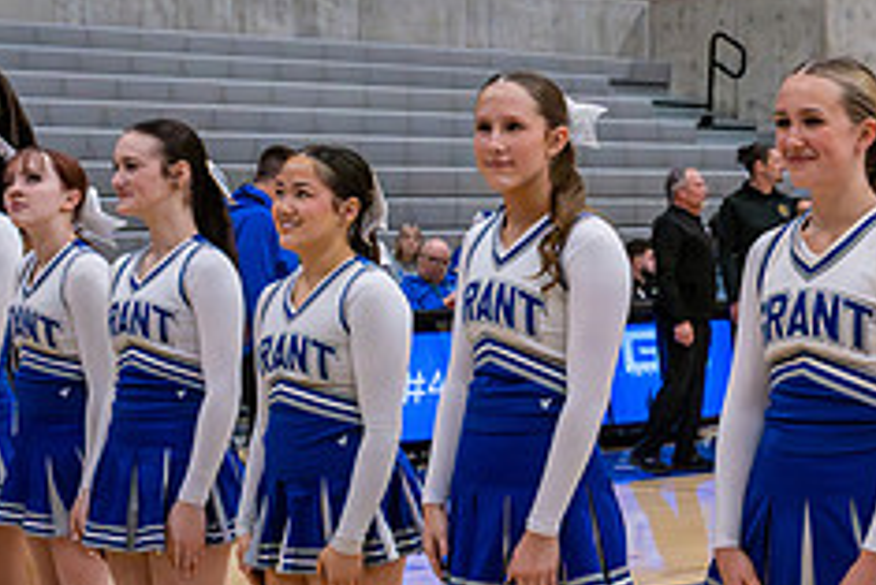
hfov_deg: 20.5
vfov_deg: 14.1
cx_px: 832
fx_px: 2362
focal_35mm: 97
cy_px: 370
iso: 25600
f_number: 8
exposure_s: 1/500
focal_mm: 34.5
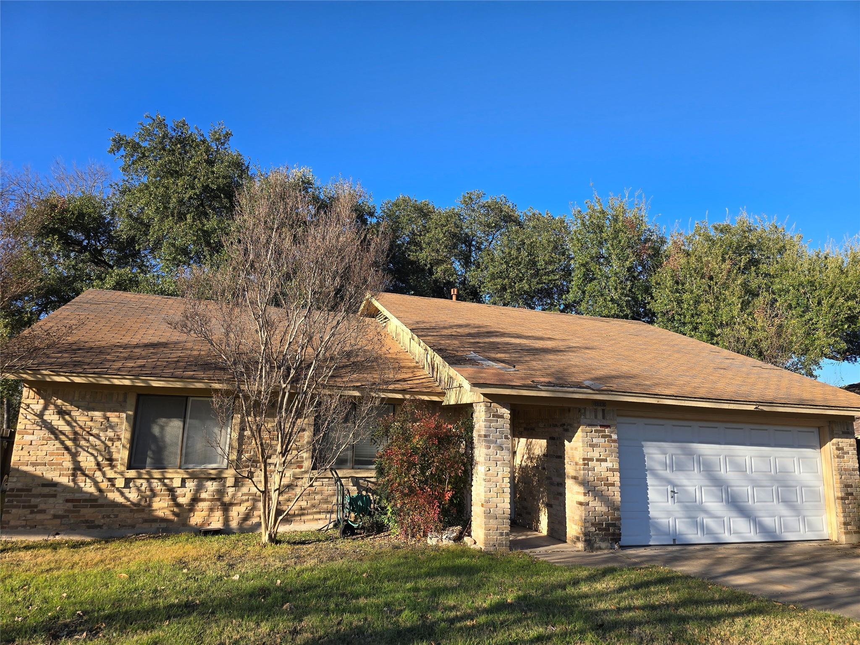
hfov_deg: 73.9
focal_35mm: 23
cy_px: 322
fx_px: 571
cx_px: 430
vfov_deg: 58.9
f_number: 1.7
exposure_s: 1/427
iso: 12
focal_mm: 6.3
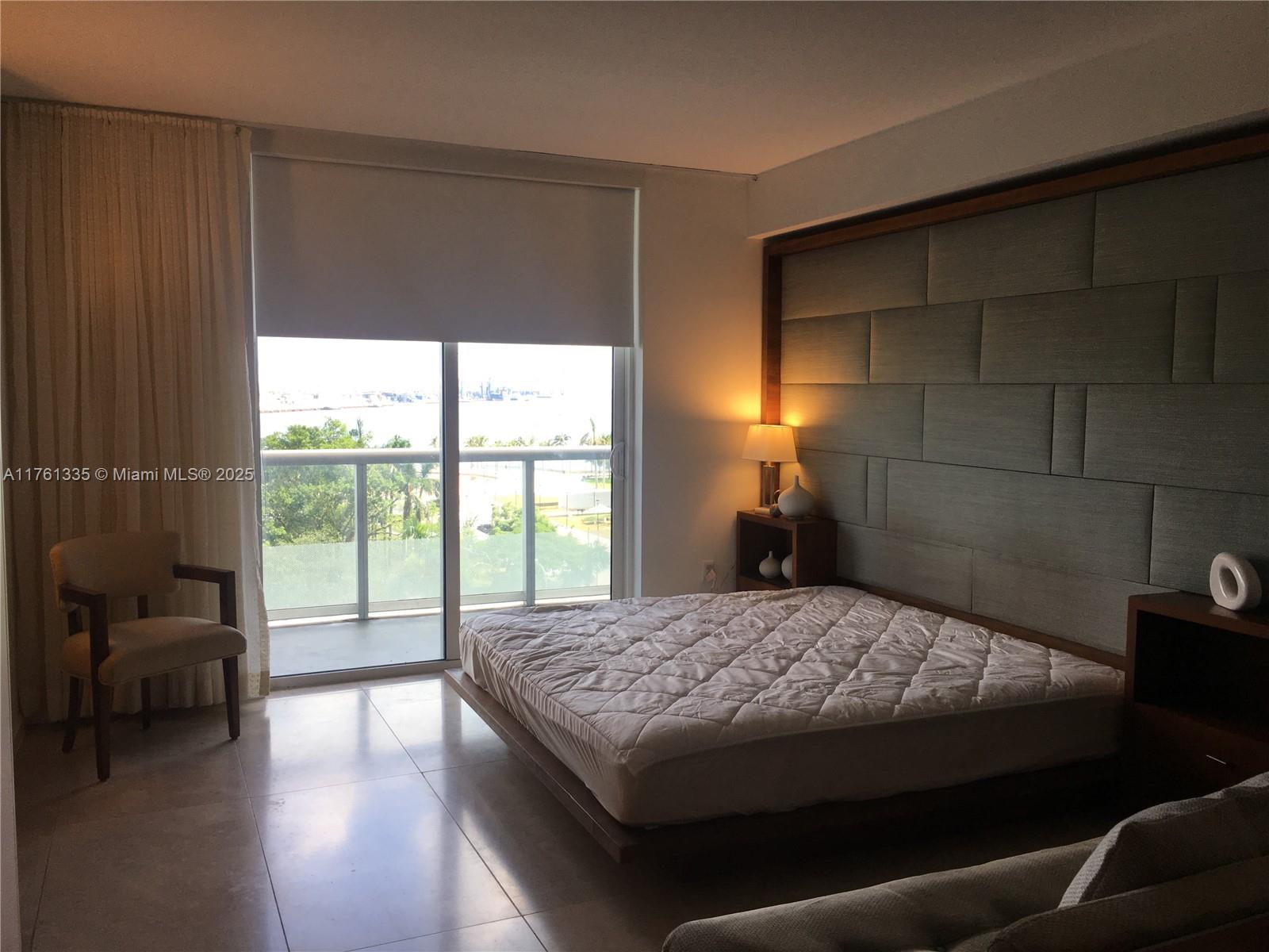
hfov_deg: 61.7
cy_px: 476
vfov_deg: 48.2
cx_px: 634
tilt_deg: -4.4
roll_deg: -0.4
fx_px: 1063
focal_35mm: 29
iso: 40
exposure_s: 1/120
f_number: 2.2
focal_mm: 4.15
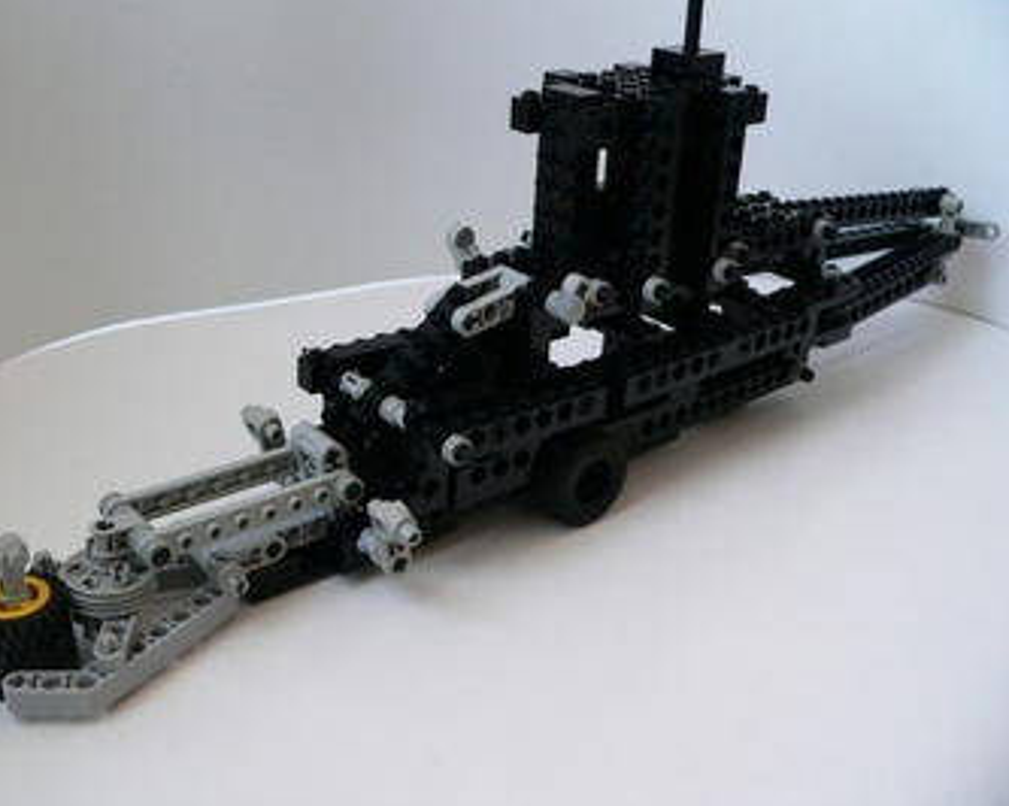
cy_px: 400
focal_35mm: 38
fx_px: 1134
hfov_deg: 47.9
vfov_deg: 39.1
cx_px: 470
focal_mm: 6
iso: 200
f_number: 2.8
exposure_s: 1/50
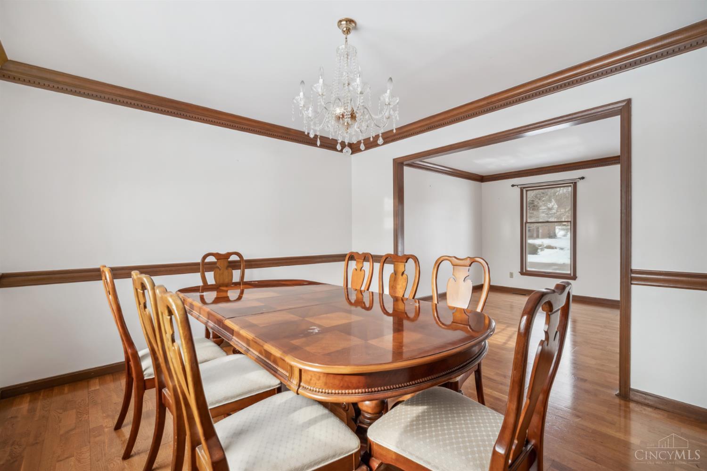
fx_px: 295
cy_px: 236
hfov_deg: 100.4
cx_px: 354
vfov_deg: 77.3
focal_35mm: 15
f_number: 9
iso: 200
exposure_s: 1/6
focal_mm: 15
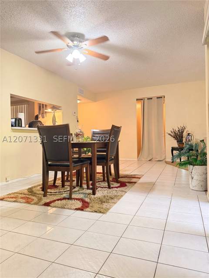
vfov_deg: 71.6
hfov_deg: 56.8
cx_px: 104
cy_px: 139
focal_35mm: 24
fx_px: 193
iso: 800
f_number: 1.78
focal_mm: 6.76
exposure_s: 1/60
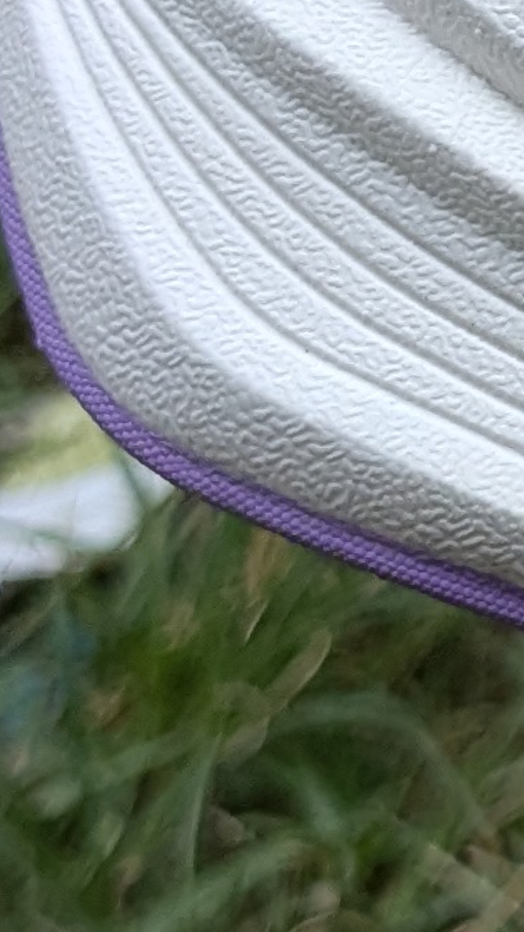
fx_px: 4348
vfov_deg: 12.2
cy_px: 224
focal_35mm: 176
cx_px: 1421
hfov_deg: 6.4
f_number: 1.73
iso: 48
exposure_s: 1/285
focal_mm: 4.38
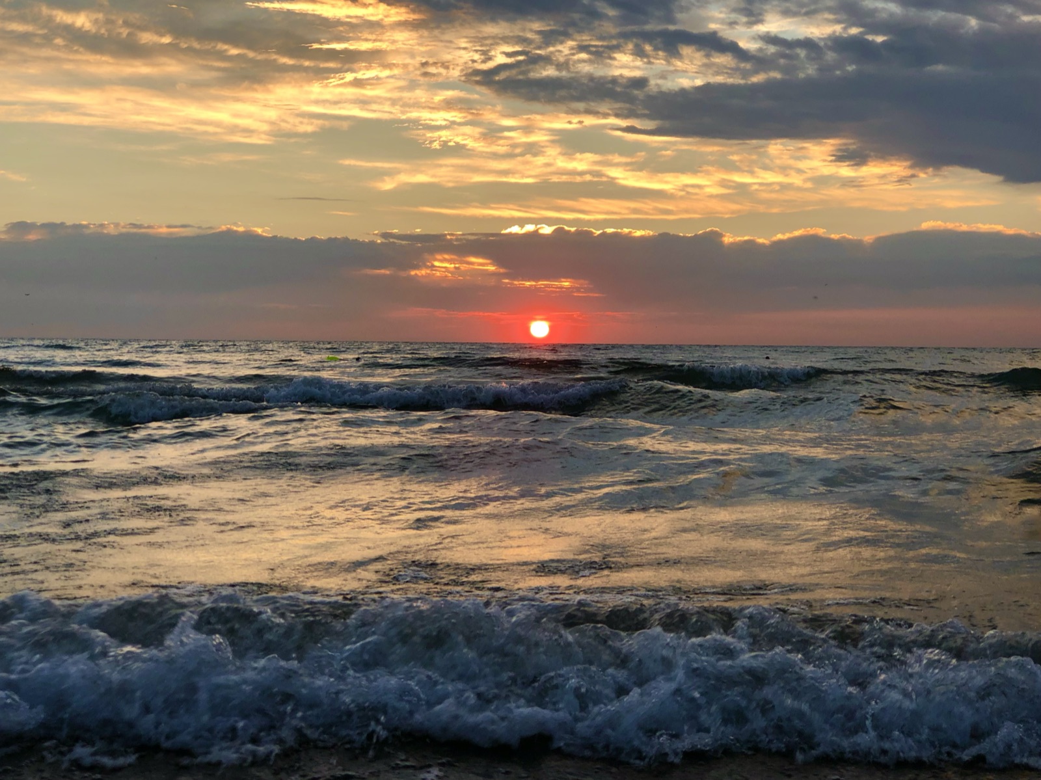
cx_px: 520
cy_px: 390
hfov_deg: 33.8
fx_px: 1714
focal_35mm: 57
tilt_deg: -3.3
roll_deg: -1.2
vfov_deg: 25.6
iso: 25
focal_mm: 6.6
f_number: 2.8
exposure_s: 1/121
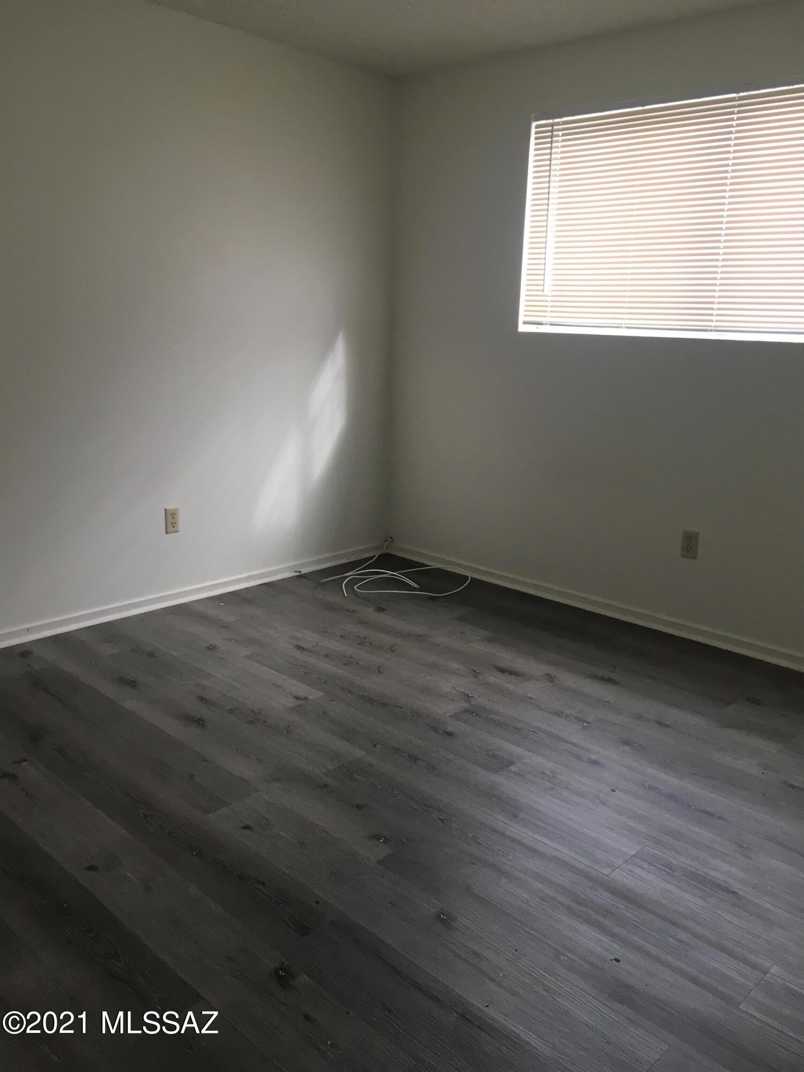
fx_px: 898
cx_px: 402
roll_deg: +0.4
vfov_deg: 61.7
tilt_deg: -14.6
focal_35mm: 29
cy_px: 536
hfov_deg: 48.2
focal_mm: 4.15
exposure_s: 1/30
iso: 50
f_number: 2.2
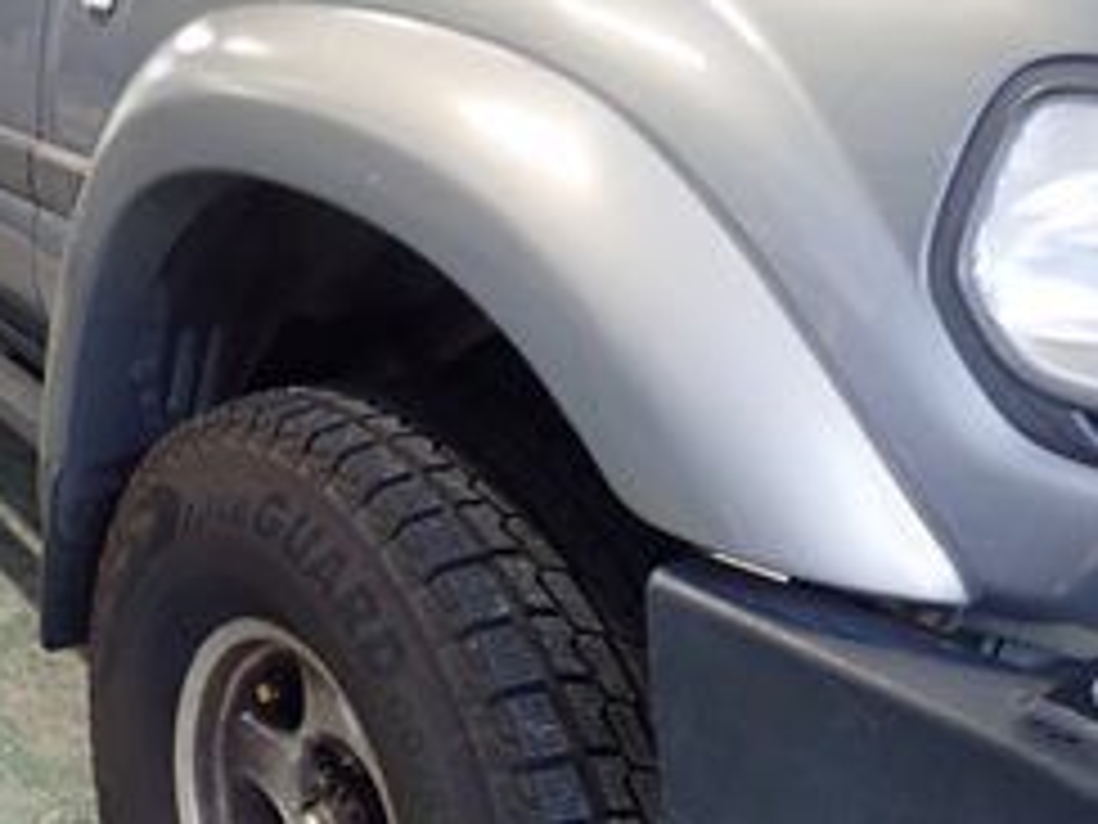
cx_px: 279
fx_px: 1300
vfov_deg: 35.0
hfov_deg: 44.3
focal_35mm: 41
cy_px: 495
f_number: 2
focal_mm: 4.5
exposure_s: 1/30
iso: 640
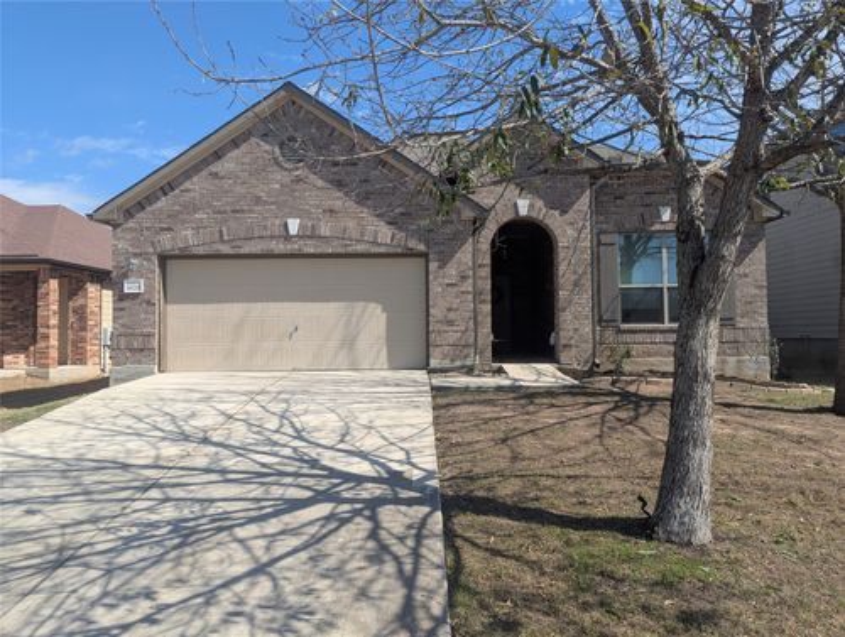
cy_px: 318
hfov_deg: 71.5
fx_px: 587
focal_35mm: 24
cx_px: 422
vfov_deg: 57.0
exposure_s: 1/1742
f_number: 1.85
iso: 45
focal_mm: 6.81
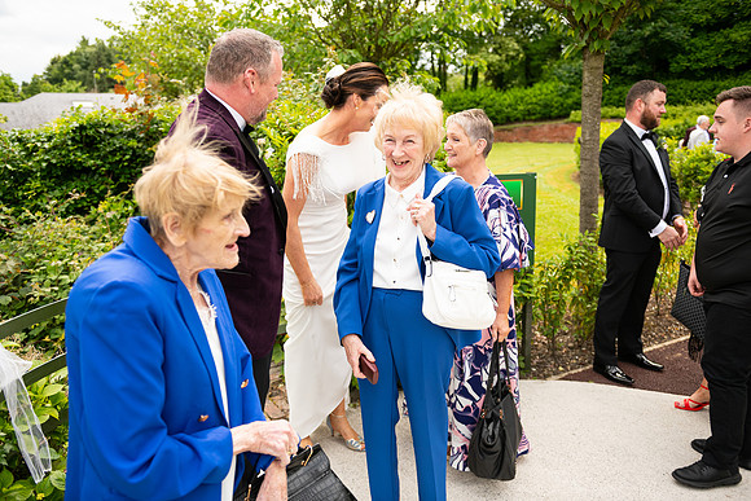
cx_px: 376
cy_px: 250
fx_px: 605
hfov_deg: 63.6
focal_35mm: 29
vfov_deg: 45.0
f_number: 3.5
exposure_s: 1/1600
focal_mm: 29
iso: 250
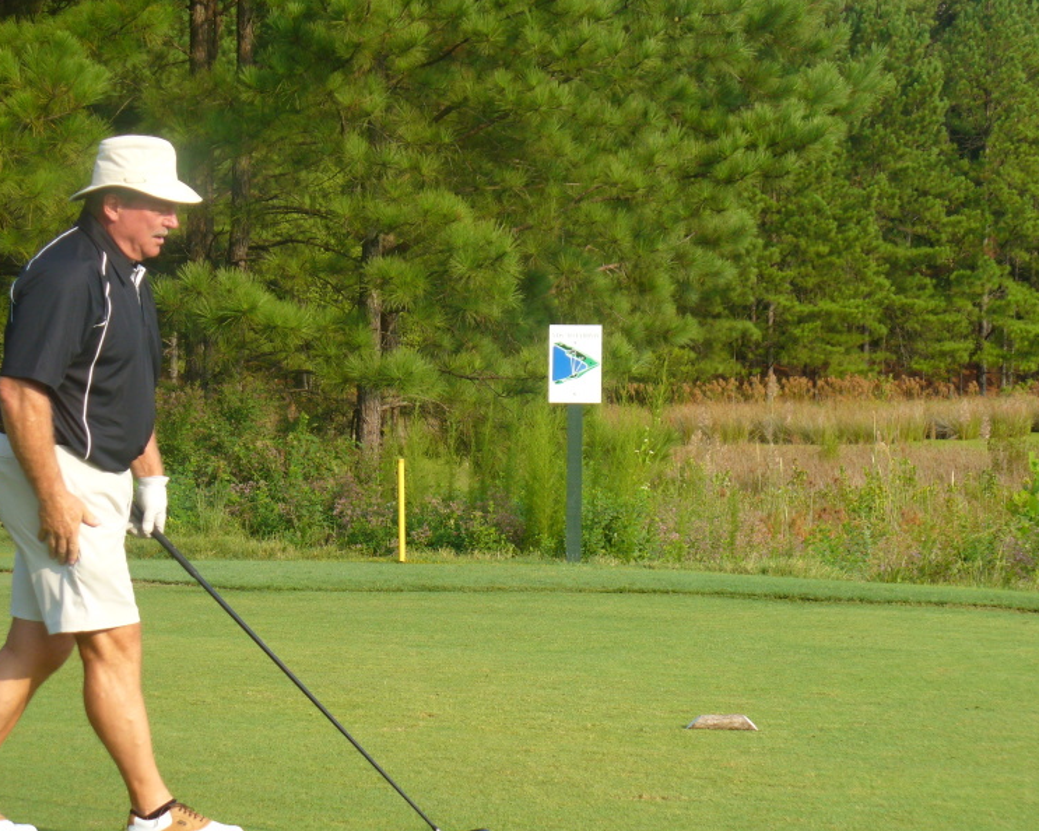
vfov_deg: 14.9
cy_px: 413
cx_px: 541
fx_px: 3166
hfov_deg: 18.6
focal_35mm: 103
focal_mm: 16.1
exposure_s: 1/400
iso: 80
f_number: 3.5
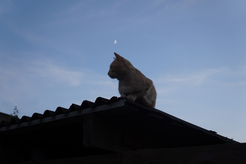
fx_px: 359
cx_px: 123
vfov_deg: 25.7
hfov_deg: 37.9
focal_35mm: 52
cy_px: 82
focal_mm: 35
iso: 200
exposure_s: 1/200
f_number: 4.5
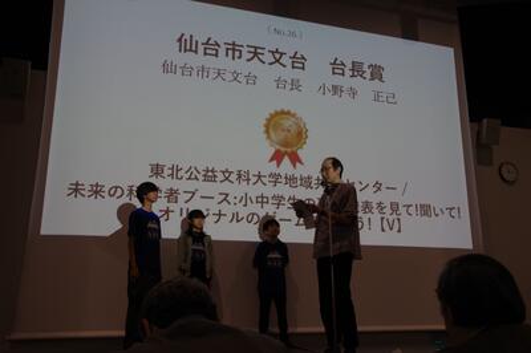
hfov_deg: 57.3
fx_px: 486
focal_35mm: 33
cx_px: 266
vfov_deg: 39.9
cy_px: 176
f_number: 5.6
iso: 280
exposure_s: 1/30
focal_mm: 21.88
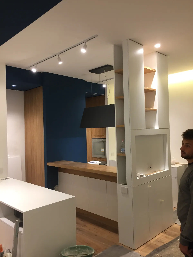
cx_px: 96
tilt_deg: +0.1
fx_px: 216
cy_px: 128
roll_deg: +0.9
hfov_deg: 48.2
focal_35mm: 29
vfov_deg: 61.7
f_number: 2.2
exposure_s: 1/33
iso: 125
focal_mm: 4.15
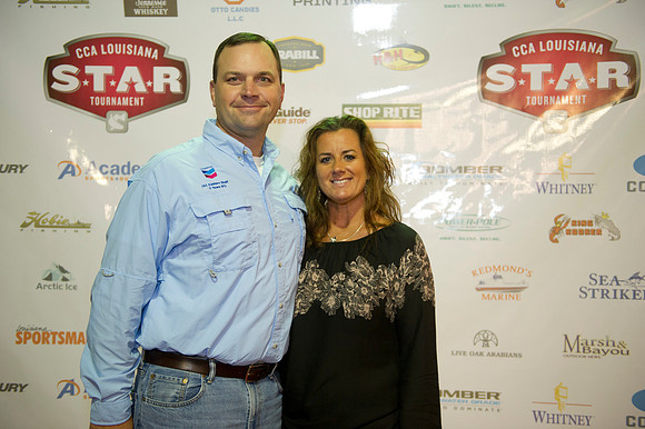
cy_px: 214
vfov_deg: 31.9
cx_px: 322
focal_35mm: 42
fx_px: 752
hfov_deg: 46.4
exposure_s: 1/60
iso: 1250
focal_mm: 42
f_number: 2.8
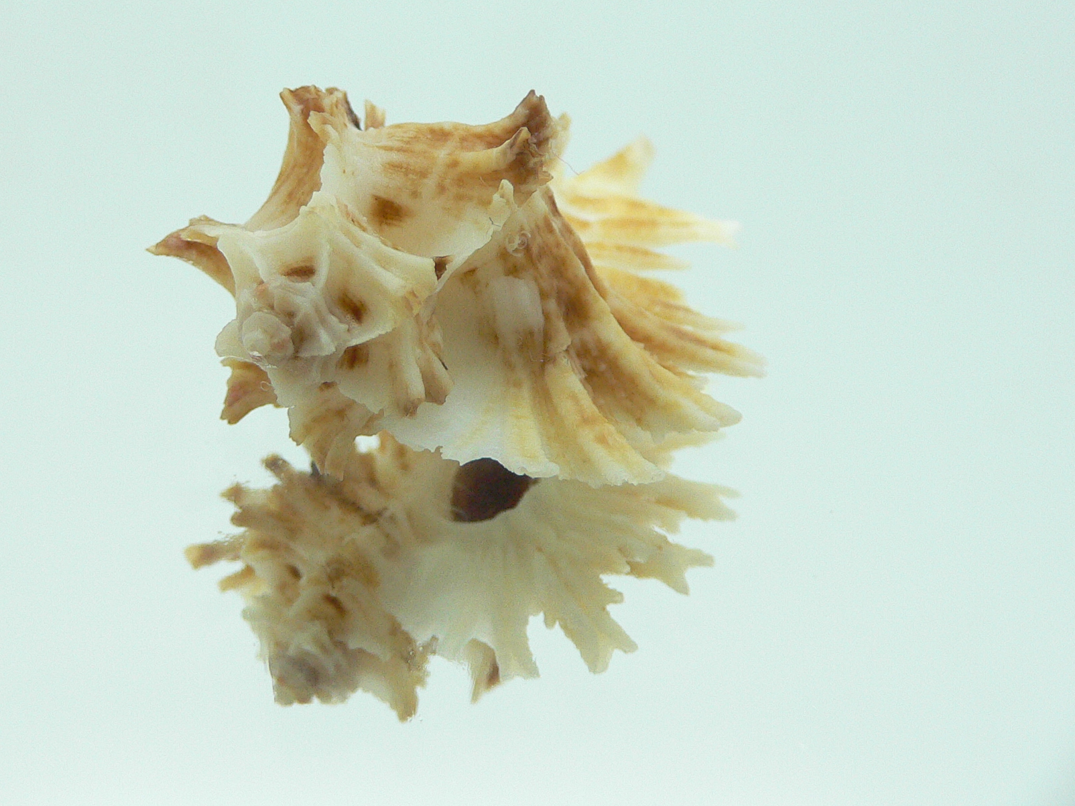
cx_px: 438
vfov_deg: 32.7
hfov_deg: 42.8
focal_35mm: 44
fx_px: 1366
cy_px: 310
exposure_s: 1/60
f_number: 2.8
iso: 200
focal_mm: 4.6
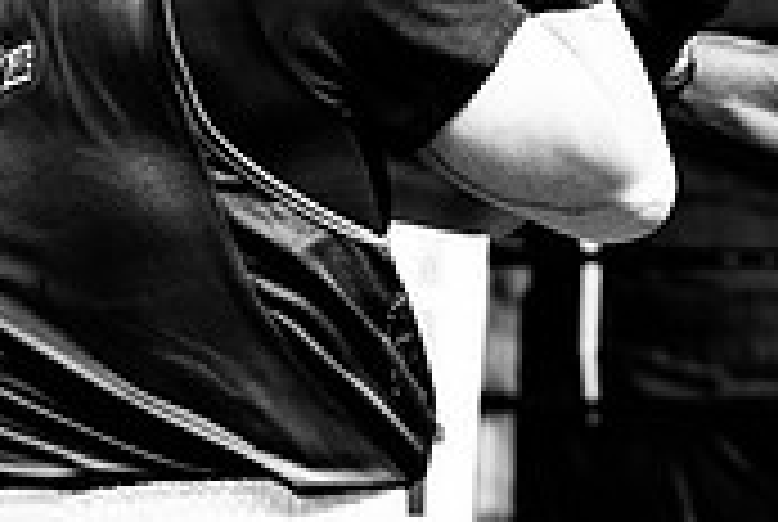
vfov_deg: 7.9
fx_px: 3767
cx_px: 1057
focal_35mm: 174
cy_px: 326
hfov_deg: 11.4
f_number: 2.8
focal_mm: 52
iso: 6400
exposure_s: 1/1000
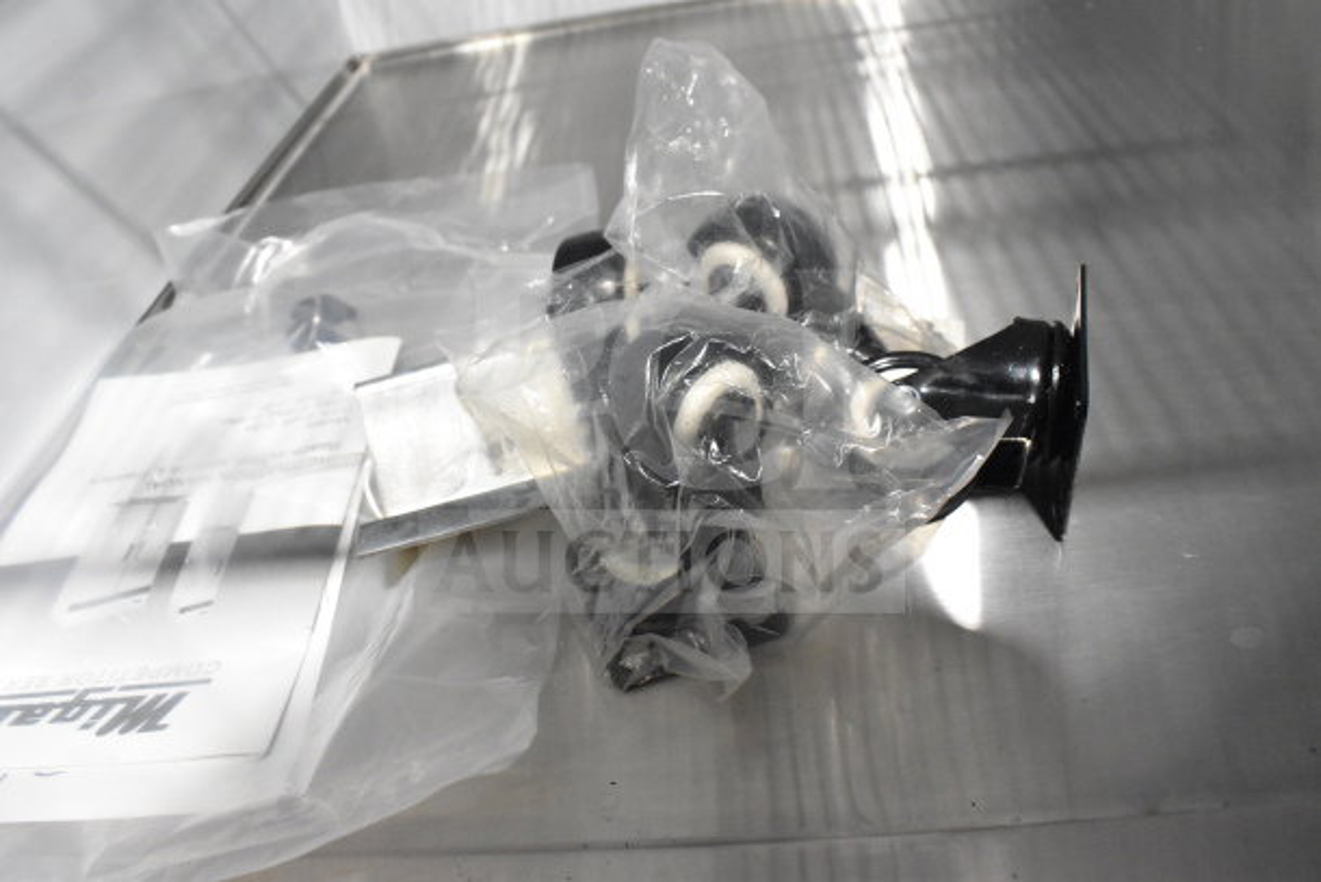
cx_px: 660
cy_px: 441
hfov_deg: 67.4
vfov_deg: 48.0
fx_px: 991
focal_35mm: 27
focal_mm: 18
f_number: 7.1
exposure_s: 1/200
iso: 6400
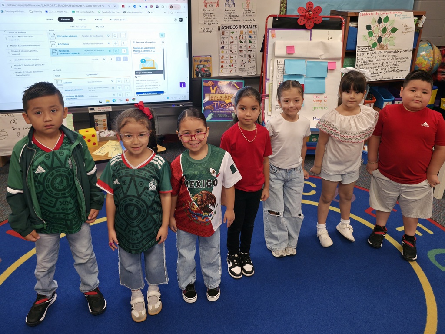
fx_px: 296
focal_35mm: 23
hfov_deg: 73.9
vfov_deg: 58.9
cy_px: 167
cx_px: 222
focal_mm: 6.3
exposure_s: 1/60.2
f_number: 1.7
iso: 64
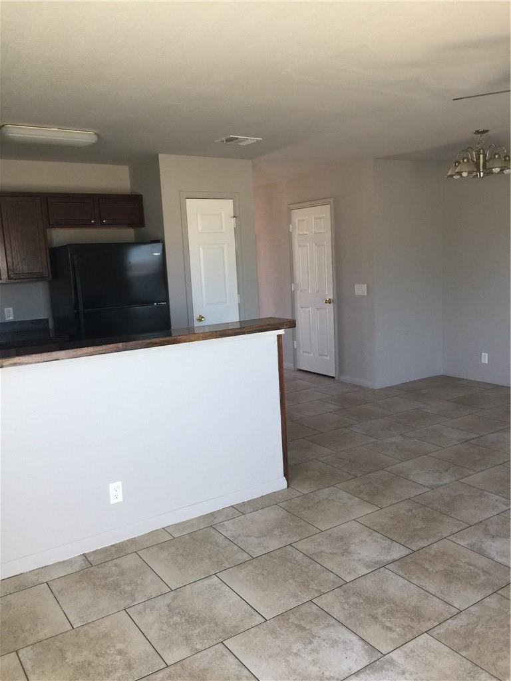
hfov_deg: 48.2
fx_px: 571
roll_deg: +3.4
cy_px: 340
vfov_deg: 61.7
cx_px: 256
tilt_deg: -6.5
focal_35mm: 29
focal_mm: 4.15
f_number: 2.2
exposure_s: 1/30
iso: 32
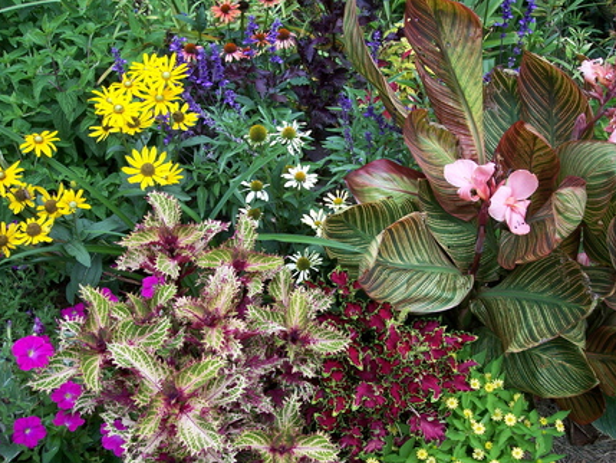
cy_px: 227
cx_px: 310
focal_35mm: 40
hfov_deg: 46.8
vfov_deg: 36.0
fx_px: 712
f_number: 3.4
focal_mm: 8
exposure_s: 1/350
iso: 100
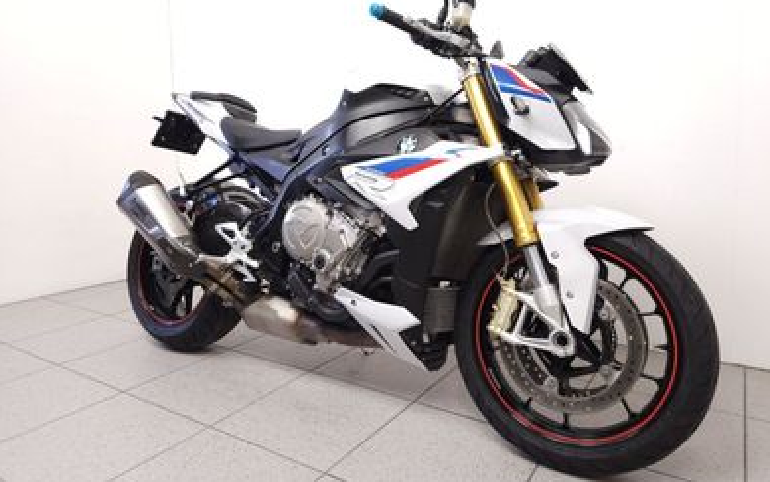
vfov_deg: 49.0
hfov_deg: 72.5
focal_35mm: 25
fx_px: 525
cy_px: 196
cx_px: 391
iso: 125
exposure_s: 1/50
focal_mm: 5.4
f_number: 1.8
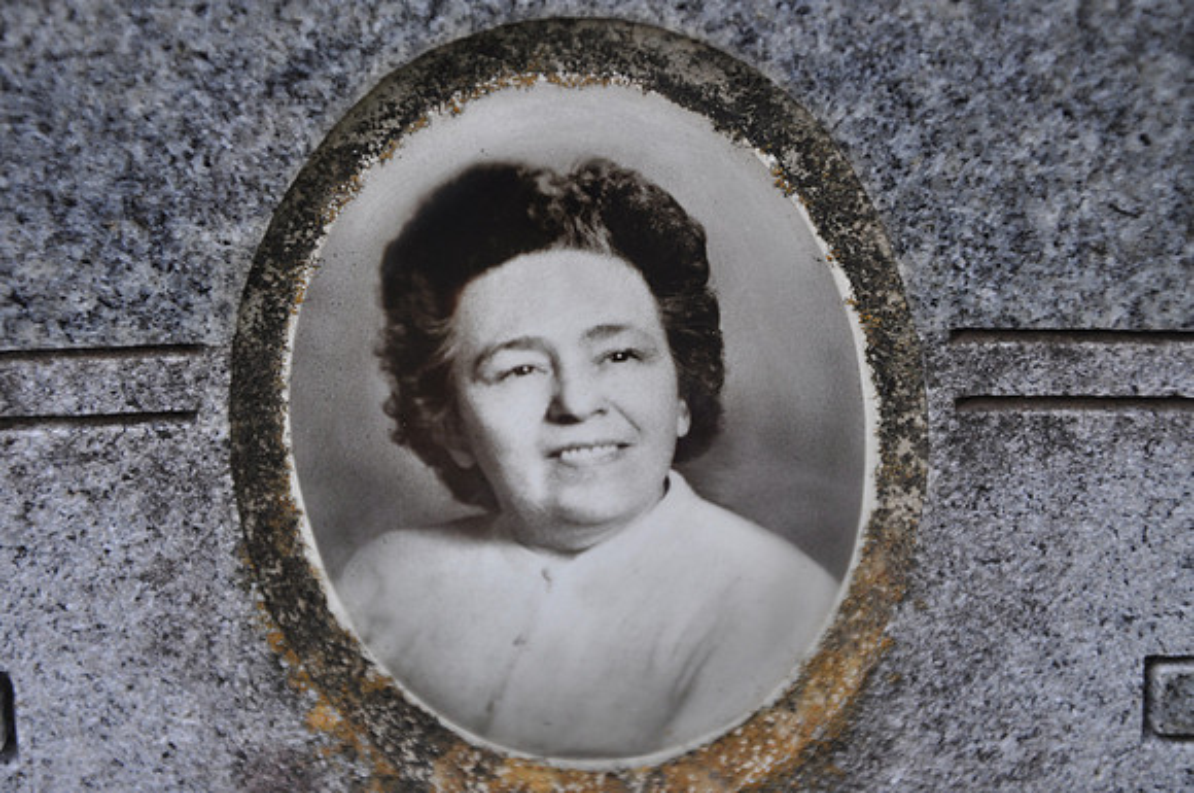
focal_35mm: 105
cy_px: 396
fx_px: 3478
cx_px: 597
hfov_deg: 19.5
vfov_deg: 13.0
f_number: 5.6
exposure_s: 1/125
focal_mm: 70
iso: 360
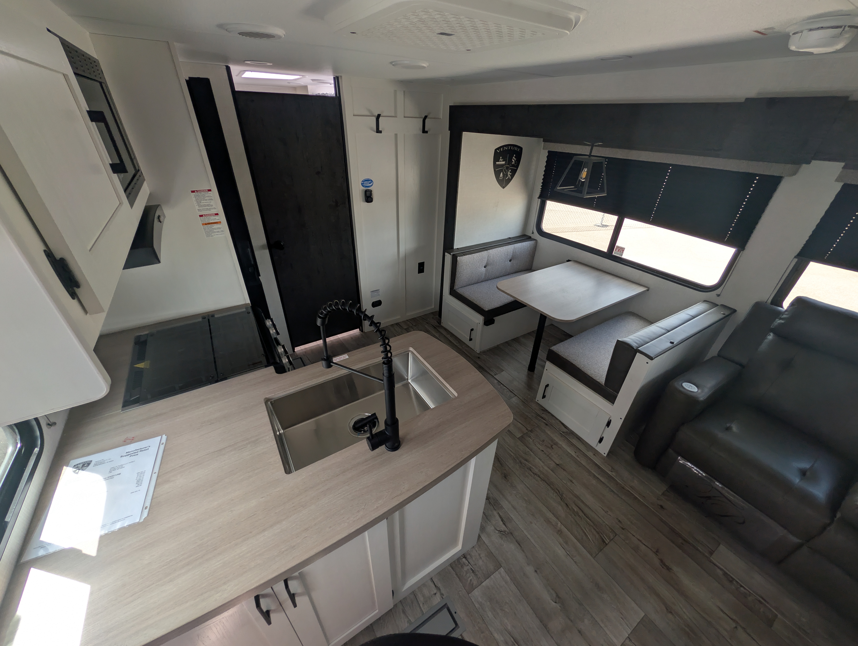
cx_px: 429
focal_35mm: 12
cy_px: 323
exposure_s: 1/186
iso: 98
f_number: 1.7
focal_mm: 2.02
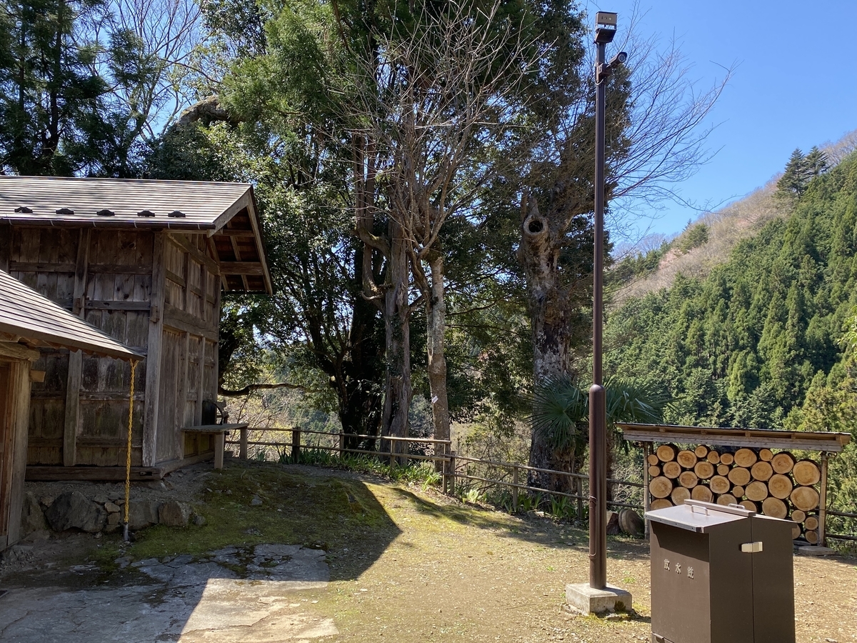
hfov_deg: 67.3
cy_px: 322
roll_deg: -1.6
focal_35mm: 26
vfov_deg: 53.1
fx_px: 644
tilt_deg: +4.9
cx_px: 428
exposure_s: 1/702
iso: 32
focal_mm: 4.25
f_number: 1.8
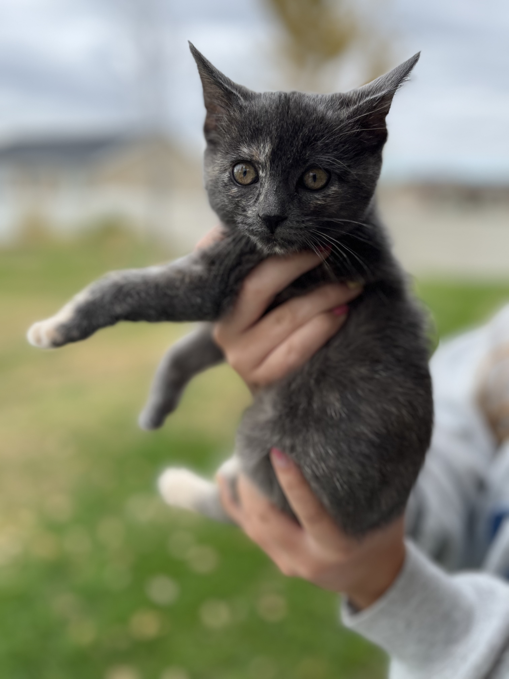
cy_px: 340
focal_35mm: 26
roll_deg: -2.3
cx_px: 254
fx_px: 510
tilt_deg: -16.1
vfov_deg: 67.3
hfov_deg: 53.1
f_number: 1.6
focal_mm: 5.1
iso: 50
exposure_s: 1/1225
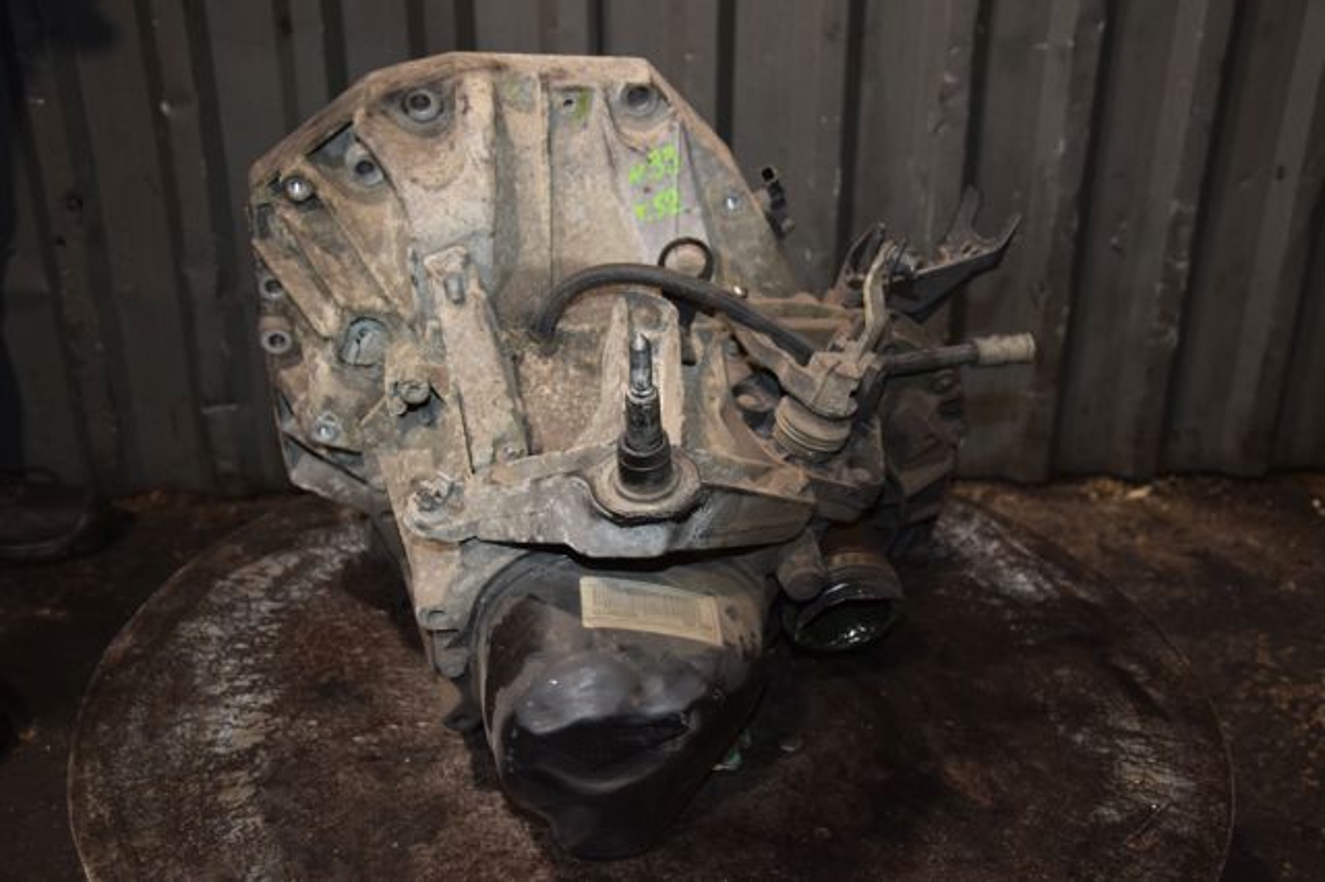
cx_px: 662
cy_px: 441
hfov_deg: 49.6
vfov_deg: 34.2
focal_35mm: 39
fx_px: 1435
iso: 800
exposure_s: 1/60
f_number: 5
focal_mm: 26
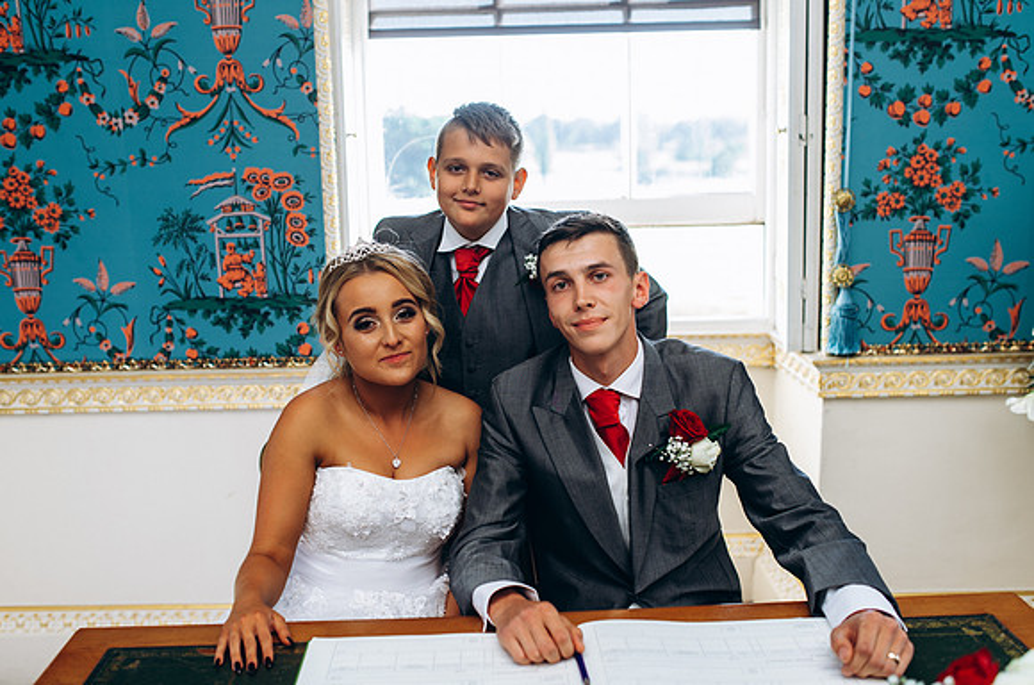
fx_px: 1073
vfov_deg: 35.4
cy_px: 324
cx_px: 492
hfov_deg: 51.4
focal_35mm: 37
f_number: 2.5
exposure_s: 1/125
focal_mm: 35
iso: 125
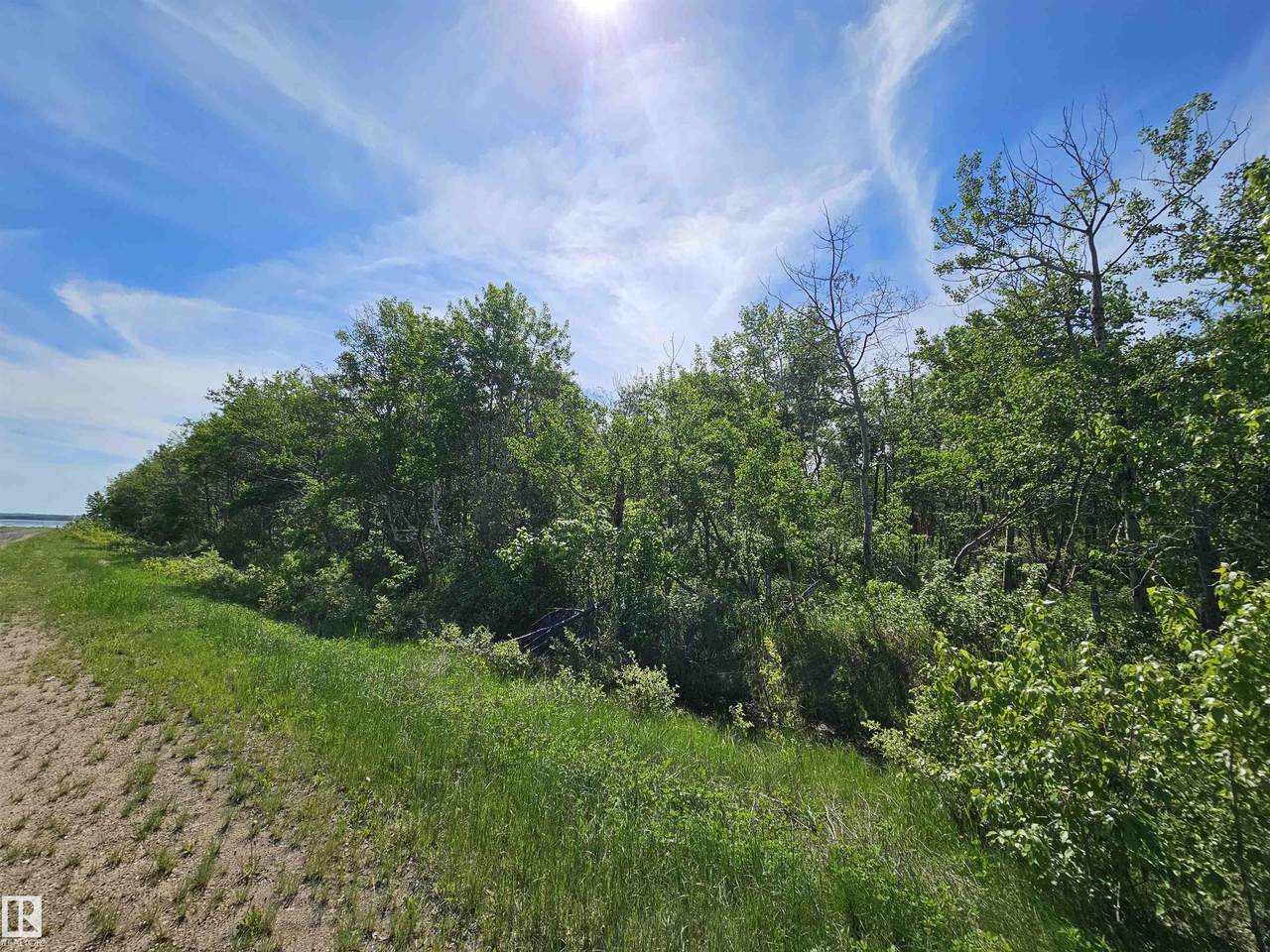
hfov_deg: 106.2
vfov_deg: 89.9
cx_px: 635
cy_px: 476
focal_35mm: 13
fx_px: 477
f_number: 2.2
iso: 50
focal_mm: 2.2
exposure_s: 1/3882
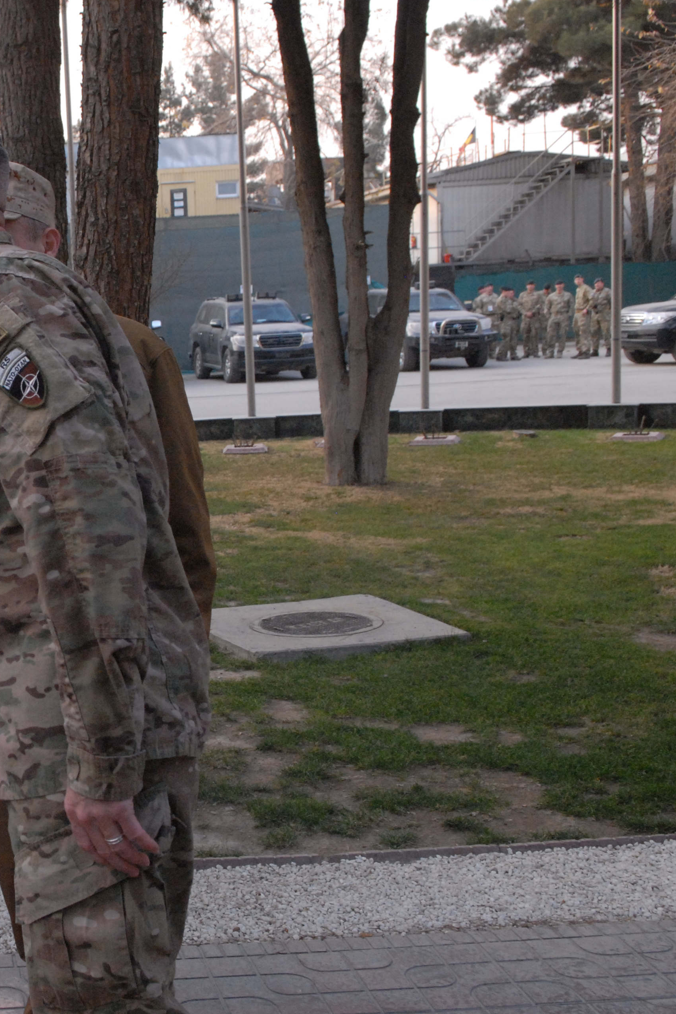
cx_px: -72
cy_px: 505
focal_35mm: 50
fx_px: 1408
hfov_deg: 25.0
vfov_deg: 39.6
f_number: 6.3
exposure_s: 1/160
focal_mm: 22
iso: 1000
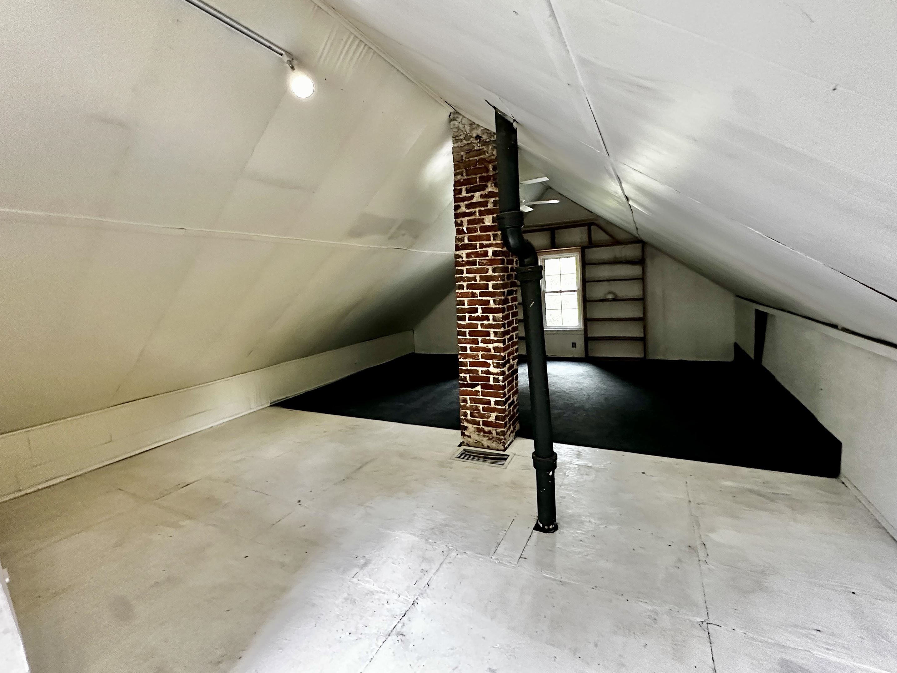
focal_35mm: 15
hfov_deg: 98.2
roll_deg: +4.4
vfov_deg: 81.7
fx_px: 389
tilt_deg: -4.3
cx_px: 455
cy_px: 320
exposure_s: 1/60
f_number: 2.2
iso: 1000
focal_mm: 2.22
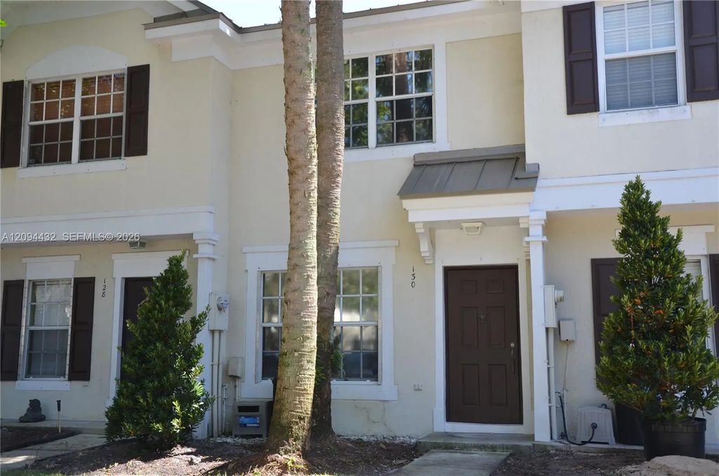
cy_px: 238
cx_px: 360
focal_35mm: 38
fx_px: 747
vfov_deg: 35.3
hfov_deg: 51.4
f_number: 6.3
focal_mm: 25
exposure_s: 1/160
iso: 200
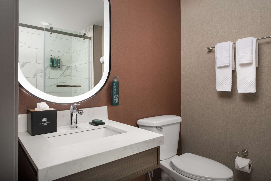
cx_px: 136
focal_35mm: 24
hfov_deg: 73.7
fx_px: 181
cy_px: 90
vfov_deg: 53.1
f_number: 11
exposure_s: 10
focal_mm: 24
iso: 50
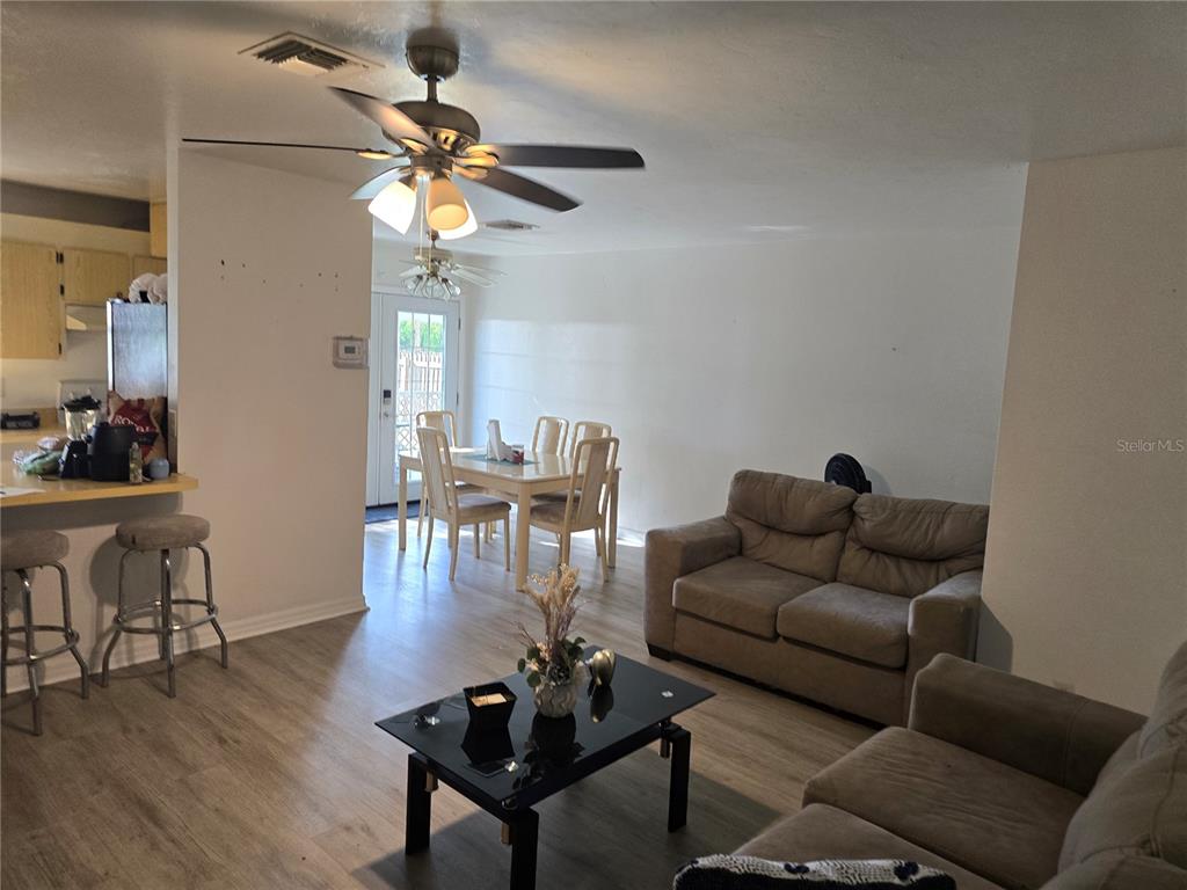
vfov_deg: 58.9
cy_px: 445
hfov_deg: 73.9
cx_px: 594
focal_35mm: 23
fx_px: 789
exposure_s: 1/120
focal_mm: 6.3
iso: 200
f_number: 1.7
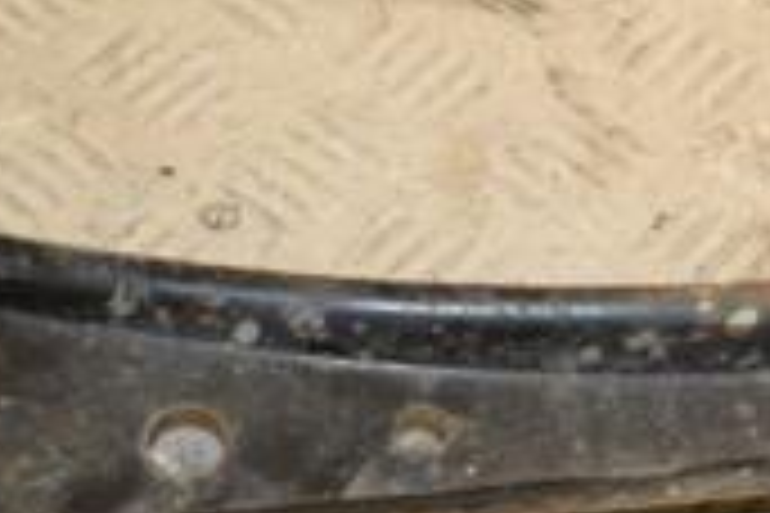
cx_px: 198
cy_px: 230
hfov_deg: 16.2
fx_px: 2695
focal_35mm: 126
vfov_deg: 10.9
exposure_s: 1/160
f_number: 5
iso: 800
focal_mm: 24
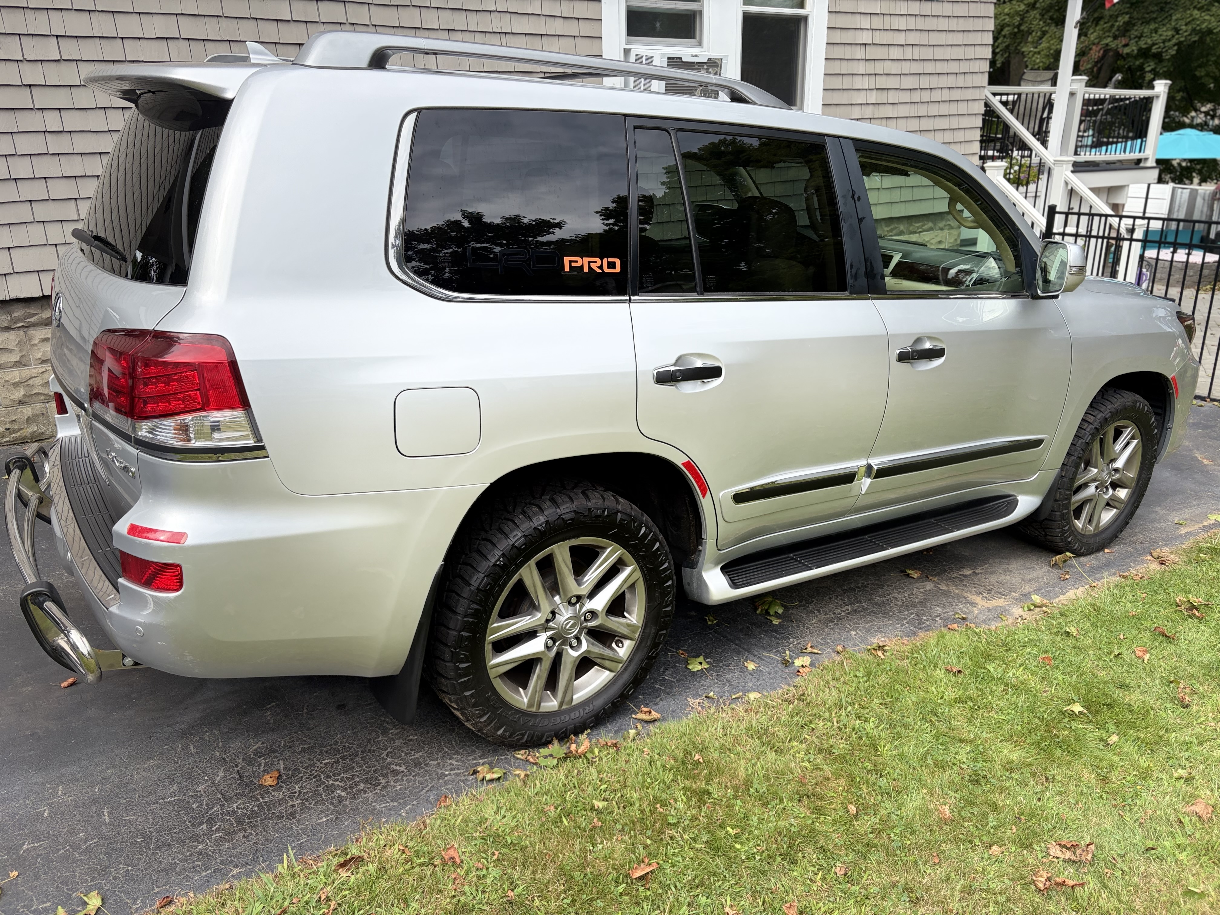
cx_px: 610
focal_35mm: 26
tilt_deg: -19.9
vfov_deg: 53.1
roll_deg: +1.2
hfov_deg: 67.3
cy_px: 458
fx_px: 916
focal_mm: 5.96
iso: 64
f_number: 1.6
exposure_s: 1/1667
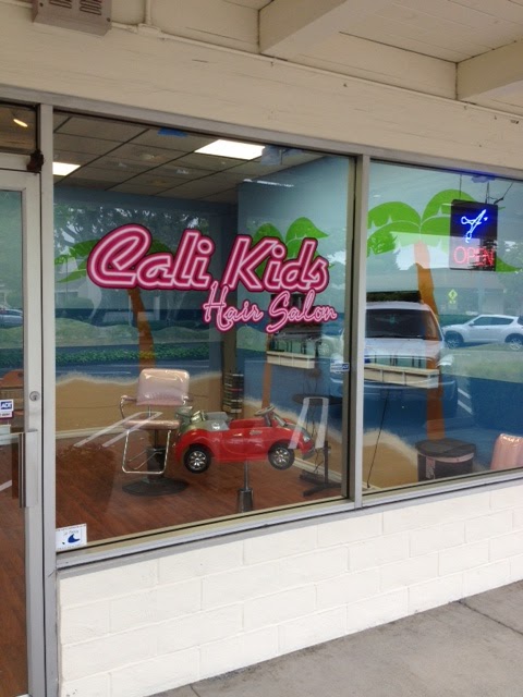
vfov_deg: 52.6
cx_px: 262
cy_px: 348
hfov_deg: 40.7
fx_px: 705
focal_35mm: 35
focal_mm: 4.28
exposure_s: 1/120
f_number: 2.4
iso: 80
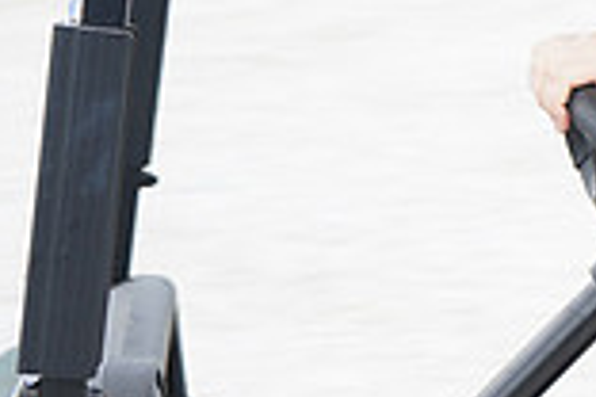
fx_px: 2947
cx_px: 844
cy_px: -10
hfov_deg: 11.2
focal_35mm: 178
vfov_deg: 7.7
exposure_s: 1/80
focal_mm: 48
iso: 160
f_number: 5.6
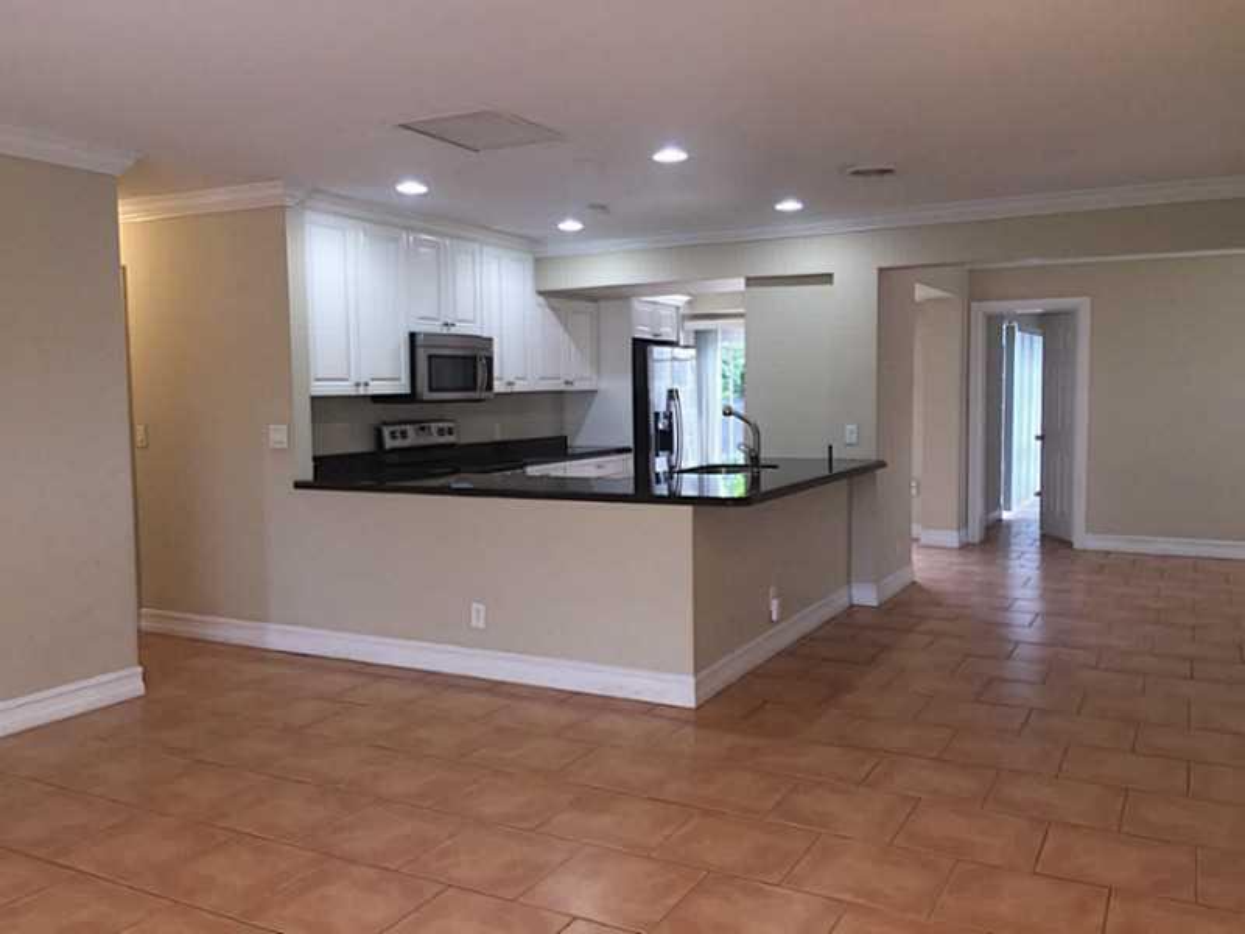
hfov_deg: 61.7
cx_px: 622
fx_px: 1043
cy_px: 467
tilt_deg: -3.8
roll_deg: +0.2
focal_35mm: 29
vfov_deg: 48.2
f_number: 2.2
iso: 50
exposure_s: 1/30
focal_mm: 4.15
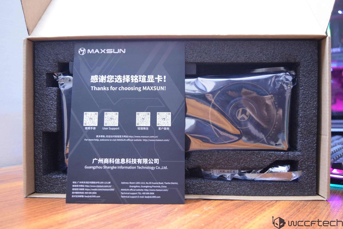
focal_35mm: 39
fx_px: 372
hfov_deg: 49.6
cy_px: 114
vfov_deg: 34.2
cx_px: 172
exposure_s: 1/8
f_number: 4.5
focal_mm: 26
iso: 1600
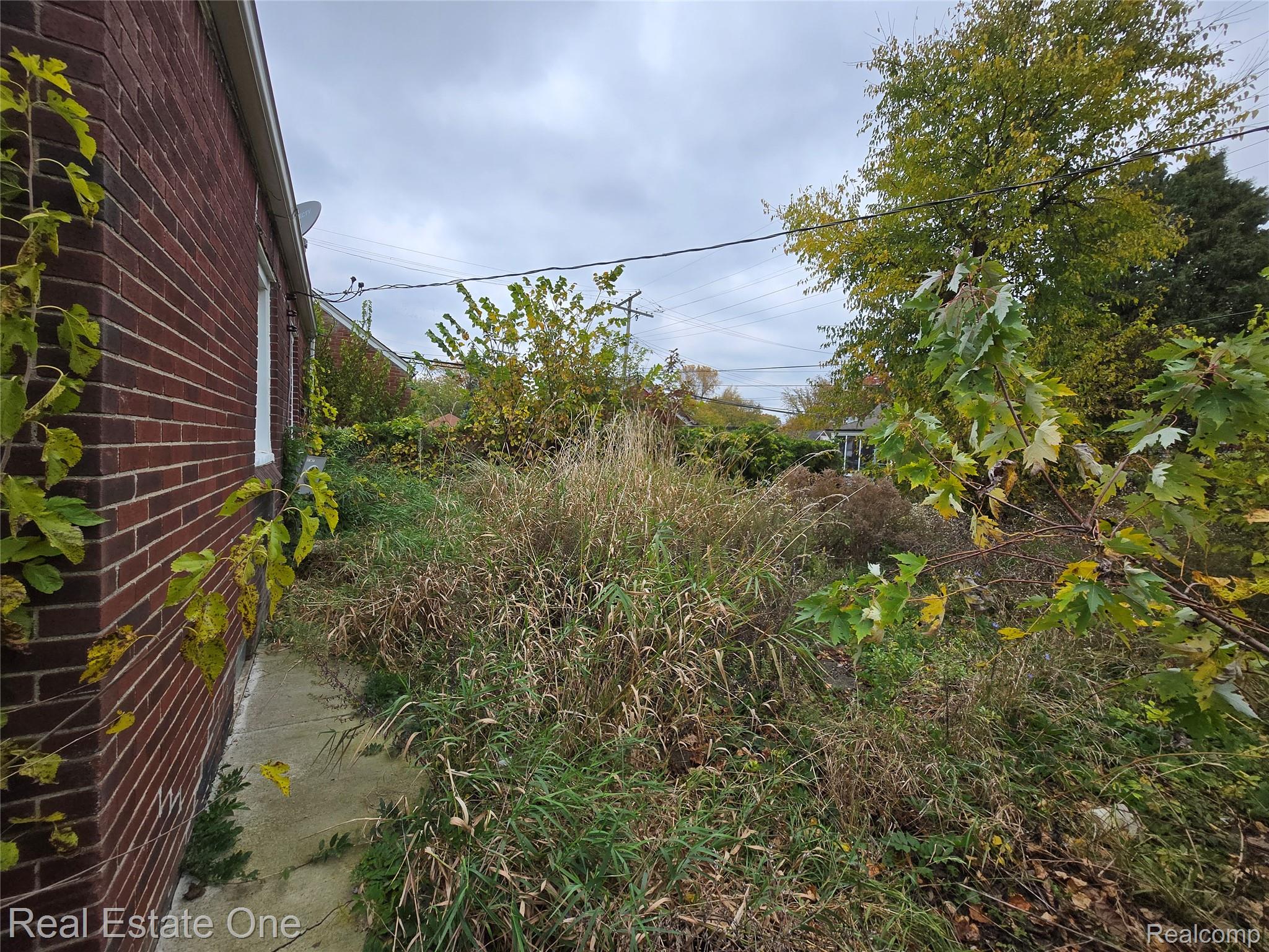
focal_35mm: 13
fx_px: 477
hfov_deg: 106.2
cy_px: 476
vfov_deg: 89.9
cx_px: 634
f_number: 2.2
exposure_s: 1/353
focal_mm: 1.7
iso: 25
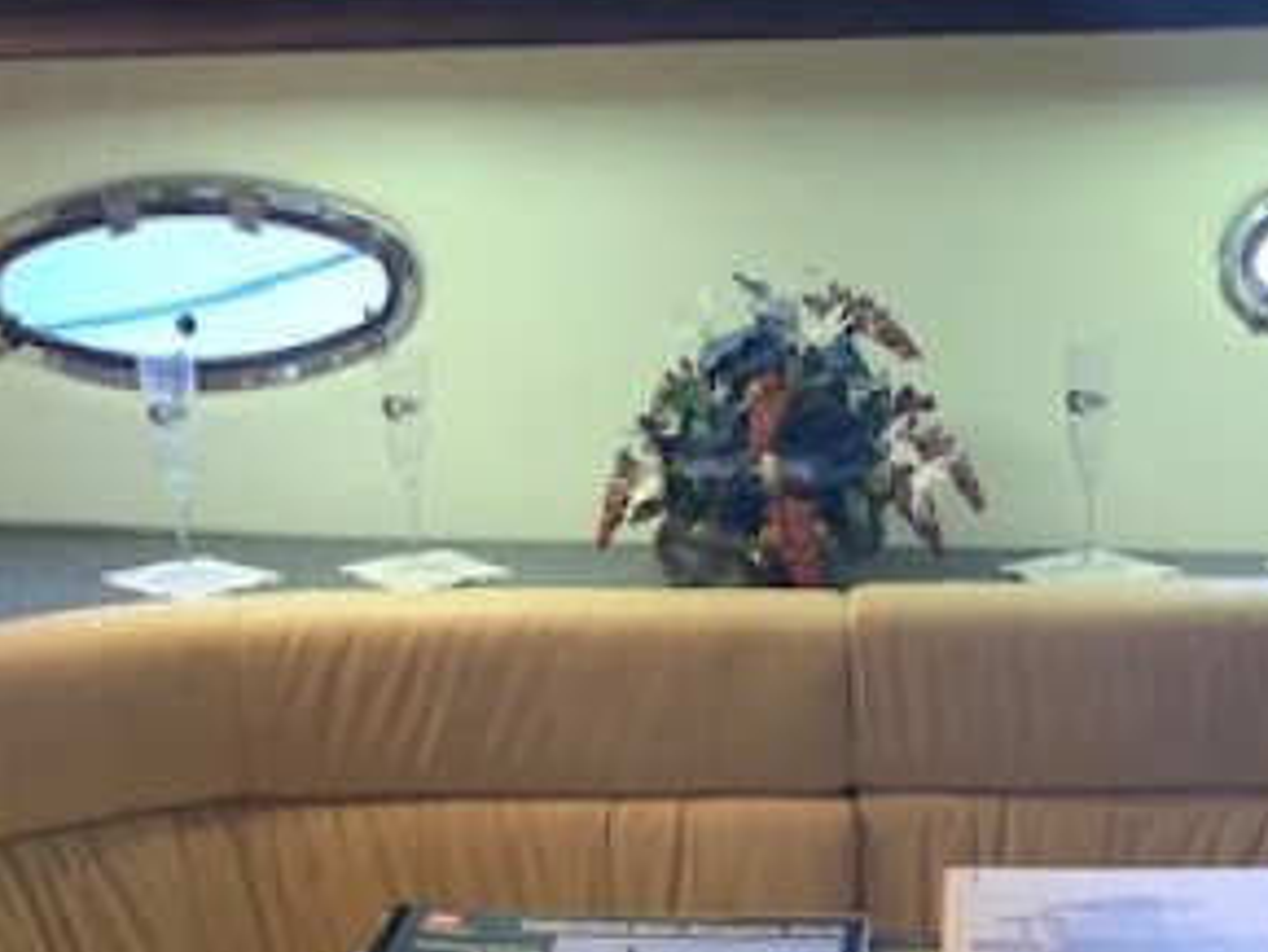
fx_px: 2638
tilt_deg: -24.6
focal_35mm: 72
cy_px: 1180
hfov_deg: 27.0
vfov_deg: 19.2
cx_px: 627
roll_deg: +1.1
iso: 320
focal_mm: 4.25
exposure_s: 1/30
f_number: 1.8
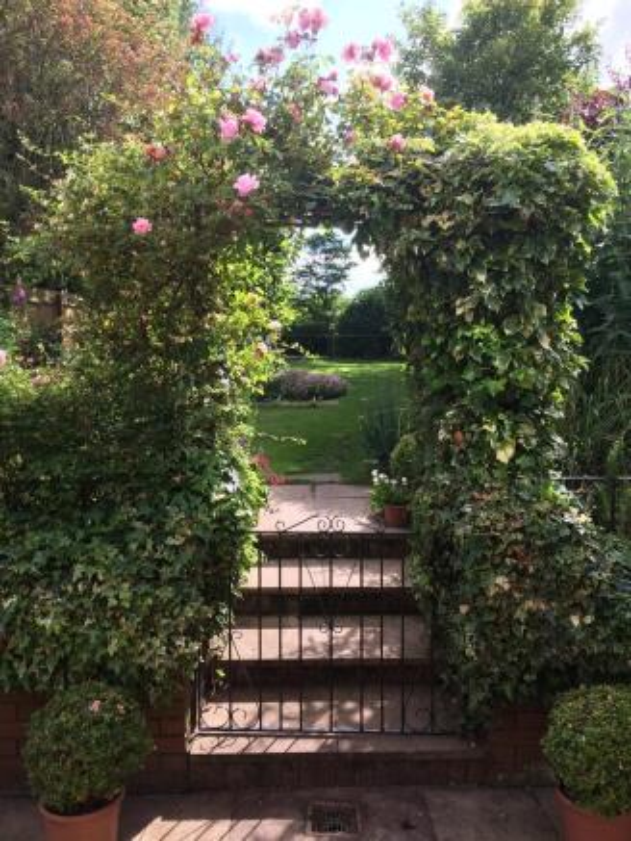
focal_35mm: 29
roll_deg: +1.8
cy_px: 420
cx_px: 316
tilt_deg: -6.2
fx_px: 704
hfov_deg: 48.2
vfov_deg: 61.6
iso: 32
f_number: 2.2
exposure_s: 1/441
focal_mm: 4.15
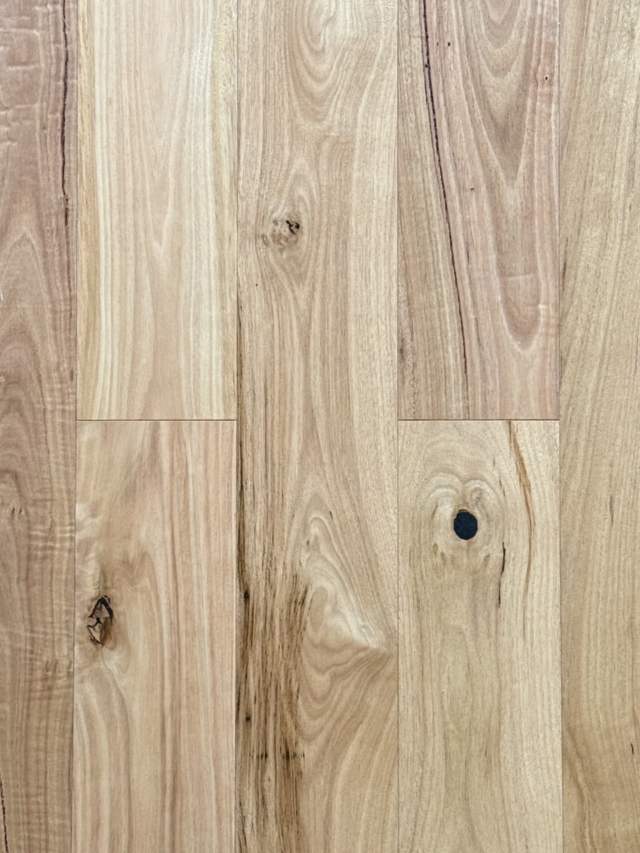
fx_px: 1183
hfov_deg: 30.3
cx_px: 320
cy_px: 426
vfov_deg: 39.7
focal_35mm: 48
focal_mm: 6.76
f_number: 1.78
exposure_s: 1/213
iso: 50
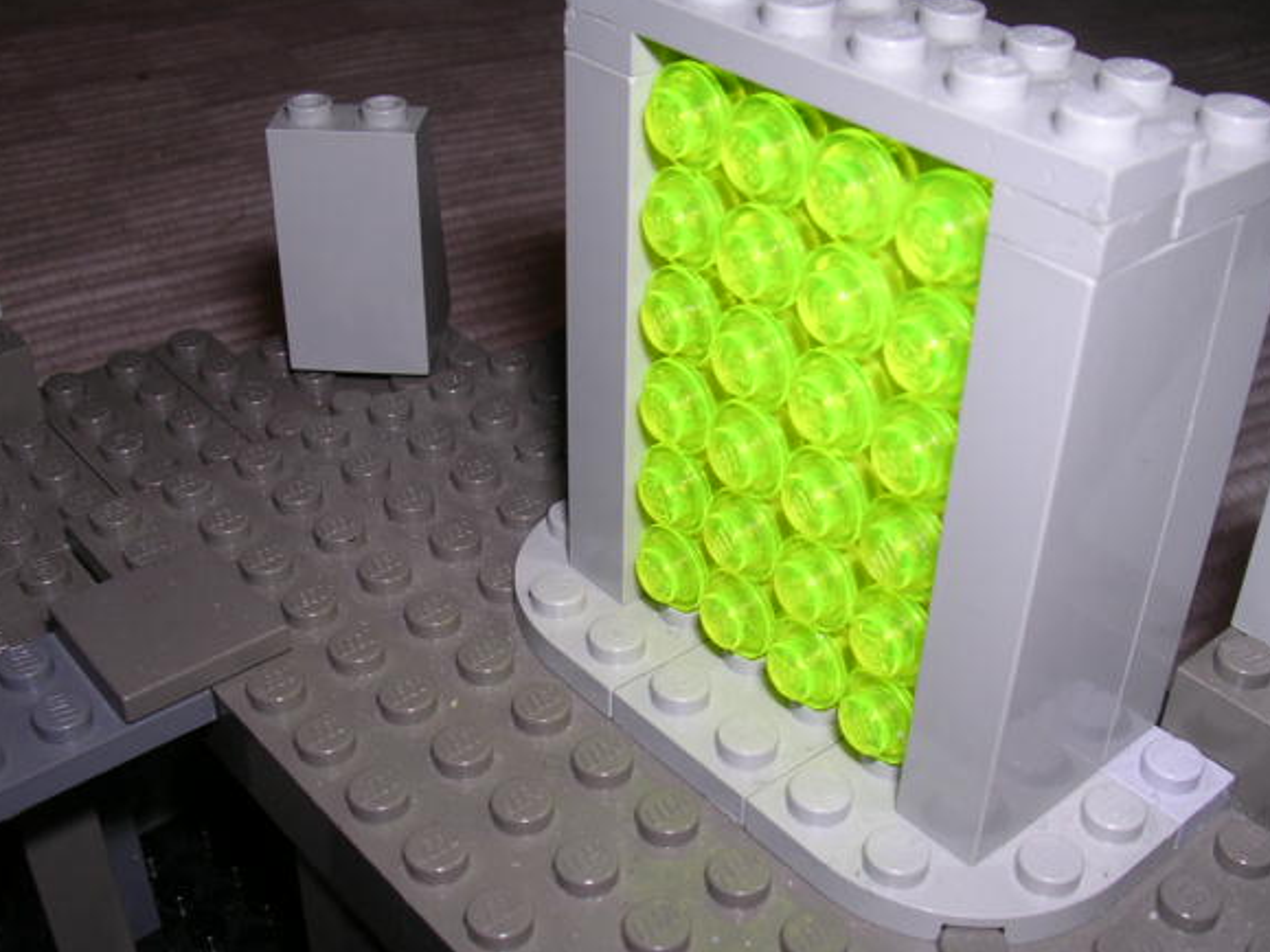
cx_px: 687
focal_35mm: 42
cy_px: 515
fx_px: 1541
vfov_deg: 34.3
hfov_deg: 44.8
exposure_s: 1/60.1
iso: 100
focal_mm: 5.8
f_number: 5.6
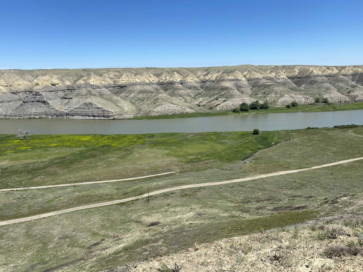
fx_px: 273
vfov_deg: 53.1
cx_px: 182
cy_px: 136
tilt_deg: -12.4
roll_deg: +2.3
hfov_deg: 67.3
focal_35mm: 26
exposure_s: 1/3497
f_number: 1.8
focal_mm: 4.25
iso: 32
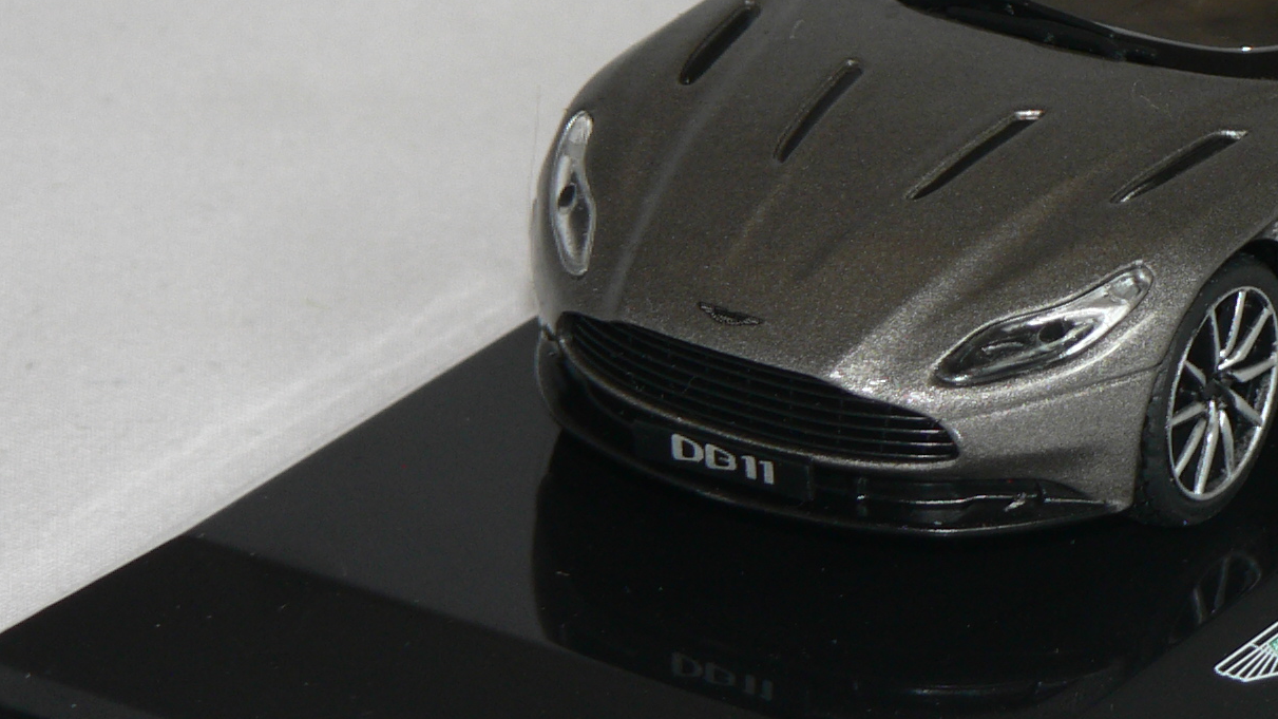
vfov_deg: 4.7
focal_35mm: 258
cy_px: 88
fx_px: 8742
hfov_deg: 8.3
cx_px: 1144
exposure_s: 1/60
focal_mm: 18.6
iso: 80
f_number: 3.2
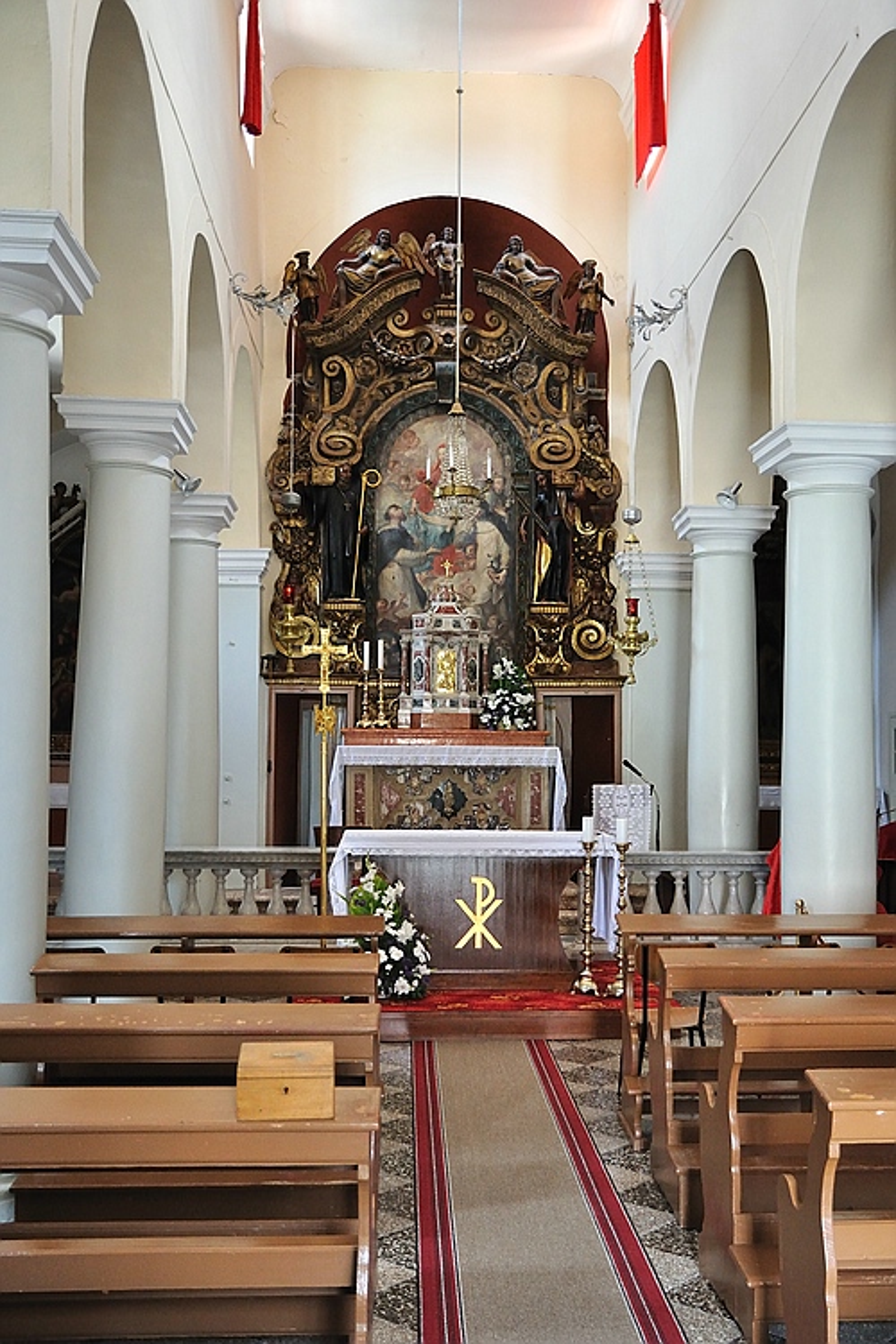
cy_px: 672
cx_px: 448
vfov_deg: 53.1
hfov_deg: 36.9
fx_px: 1344
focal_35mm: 36
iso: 1100
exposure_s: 1/30
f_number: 4.5
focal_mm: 24
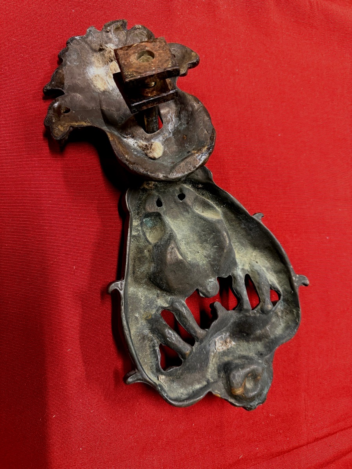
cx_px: 176
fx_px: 325
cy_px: 234
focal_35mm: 24
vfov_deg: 71.6
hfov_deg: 56.8
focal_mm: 6.76
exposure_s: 1/50
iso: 400
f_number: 1.78
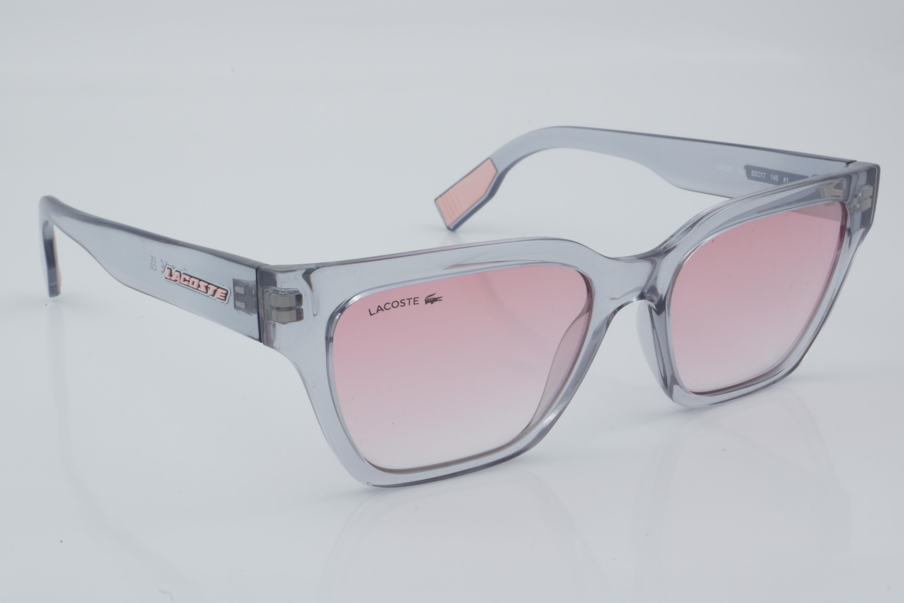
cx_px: 452
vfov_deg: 20.2
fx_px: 1695
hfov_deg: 29.9
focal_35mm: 68
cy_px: 302
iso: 100
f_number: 32
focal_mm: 45
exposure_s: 1/4
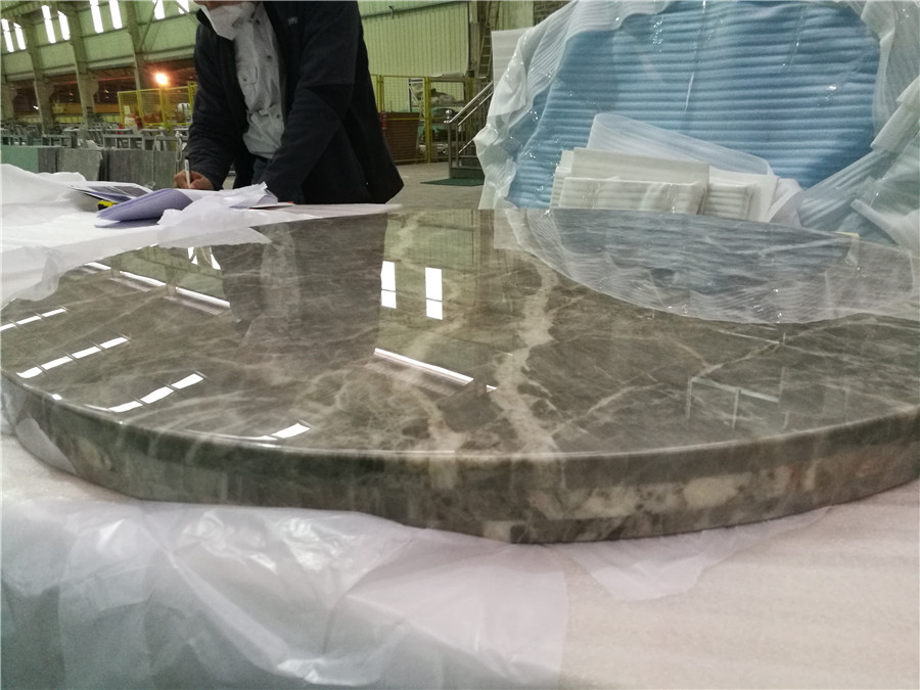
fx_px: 718
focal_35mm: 27
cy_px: 345
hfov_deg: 65.3
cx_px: 460
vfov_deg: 51.4
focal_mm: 4.5
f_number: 2.2
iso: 400
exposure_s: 1/25
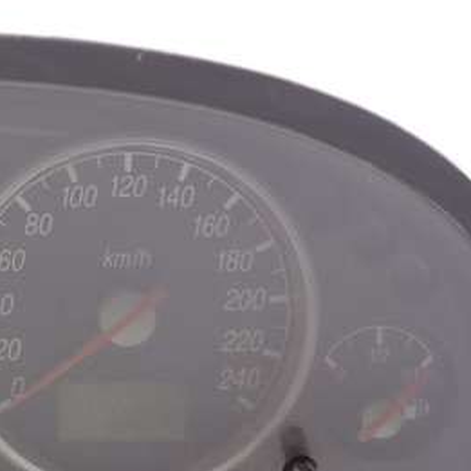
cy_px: 327
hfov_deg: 14.6
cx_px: -119
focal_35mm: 115
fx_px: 1770
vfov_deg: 15.1
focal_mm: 17.18
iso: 320
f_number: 3.2
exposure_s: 1/50
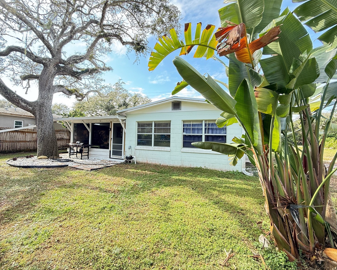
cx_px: 160
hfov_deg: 96.7
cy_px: 132
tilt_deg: +2.1
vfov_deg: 84.0
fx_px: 150
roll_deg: -1.8
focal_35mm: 15
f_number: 2.2
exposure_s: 1/178
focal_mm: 2.22
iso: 64
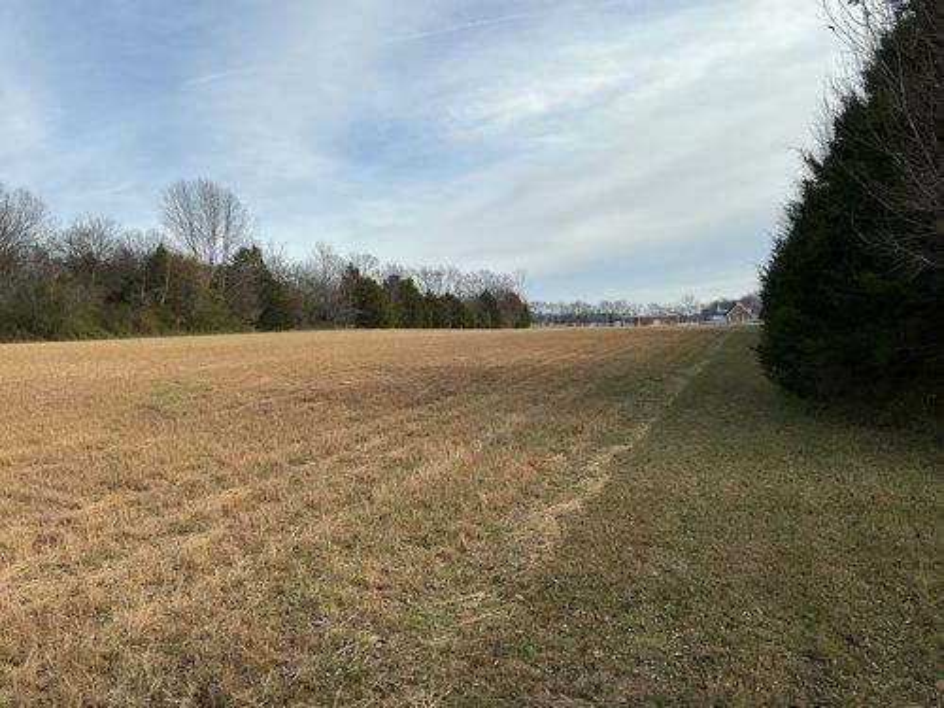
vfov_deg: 48.2
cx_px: 472
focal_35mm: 29
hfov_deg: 61.7
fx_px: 791
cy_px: 354
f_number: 1.8
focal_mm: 3
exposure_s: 1/1730
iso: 25
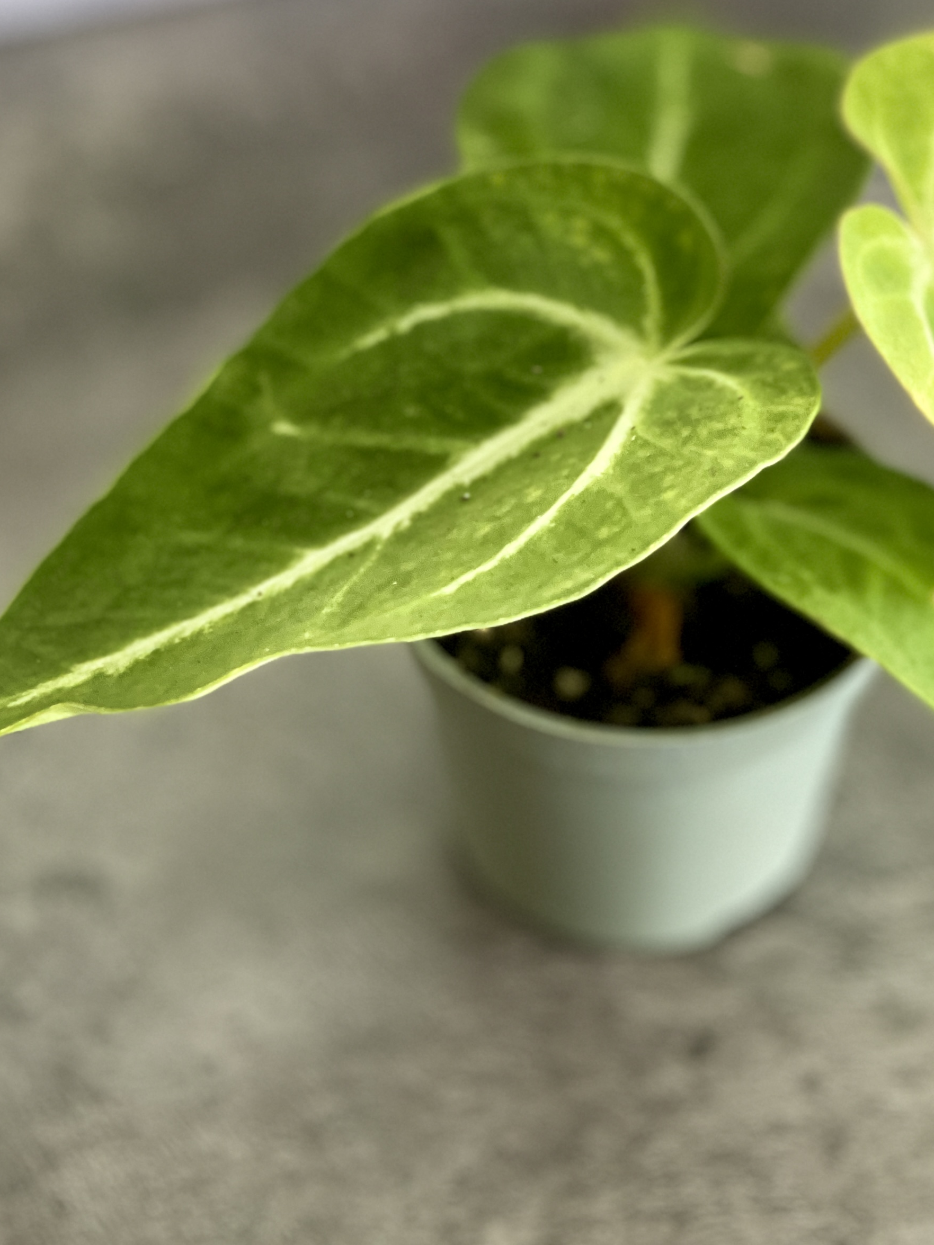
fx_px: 3634
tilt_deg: -44.4
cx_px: 637
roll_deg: -5.6
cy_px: 476
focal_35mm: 101
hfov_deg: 14.6
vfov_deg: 19.4
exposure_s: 1/121
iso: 200
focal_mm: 7.5
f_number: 2.2
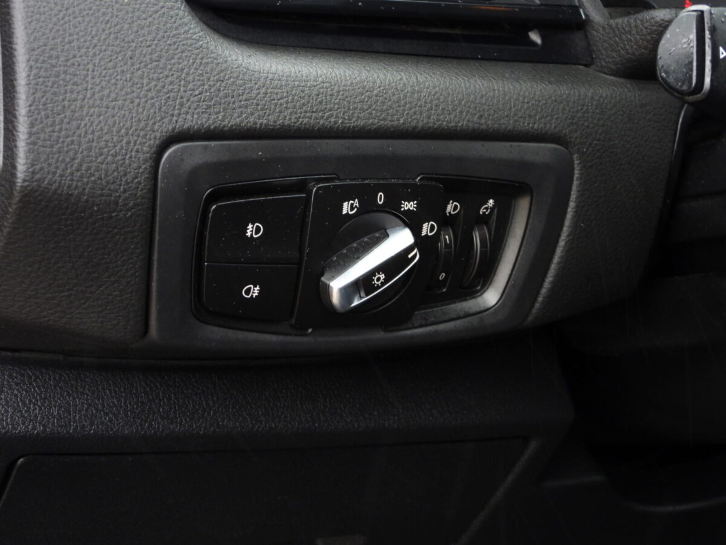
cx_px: 363
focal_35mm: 115
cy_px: 272
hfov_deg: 17.1
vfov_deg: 12.9
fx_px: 2412
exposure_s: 1/40
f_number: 4
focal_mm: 20.7
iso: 400
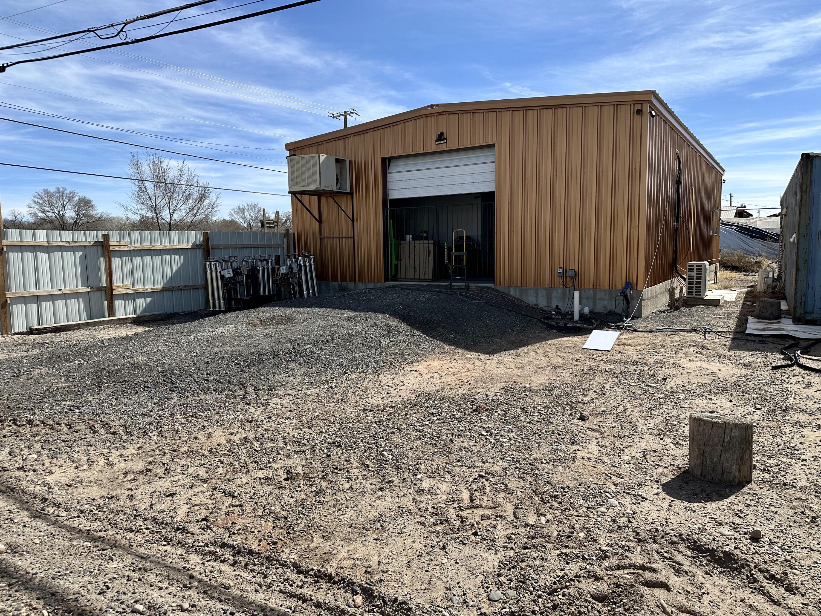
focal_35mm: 24
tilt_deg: -5.6
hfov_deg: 71.6
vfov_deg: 56.8
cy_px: 308
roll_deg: +0.7
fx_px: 569
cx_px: 410
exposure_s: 1/4762
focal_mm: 6.86
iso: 80
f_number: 1.78
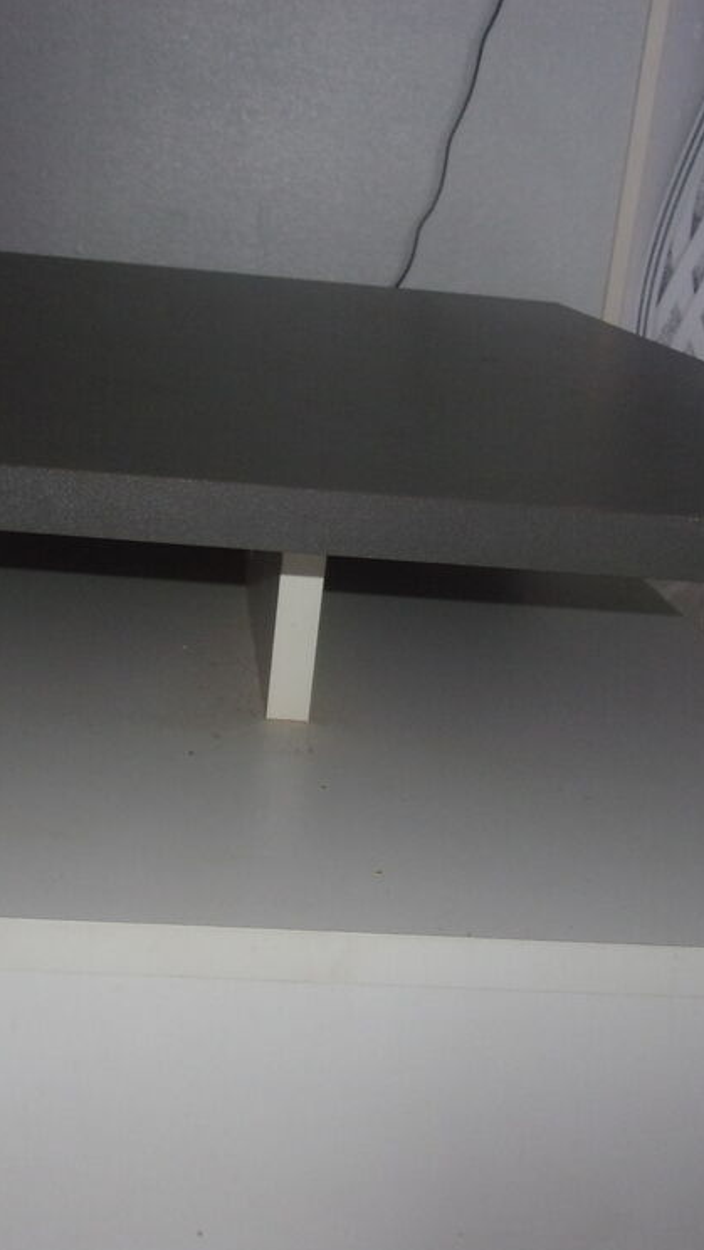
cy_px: 628
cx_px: 271
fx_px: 1359
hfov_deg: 28.9
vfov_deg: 49.4
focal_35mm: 41
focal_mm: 5.1
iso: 200
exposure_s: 1/34
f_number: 3.9
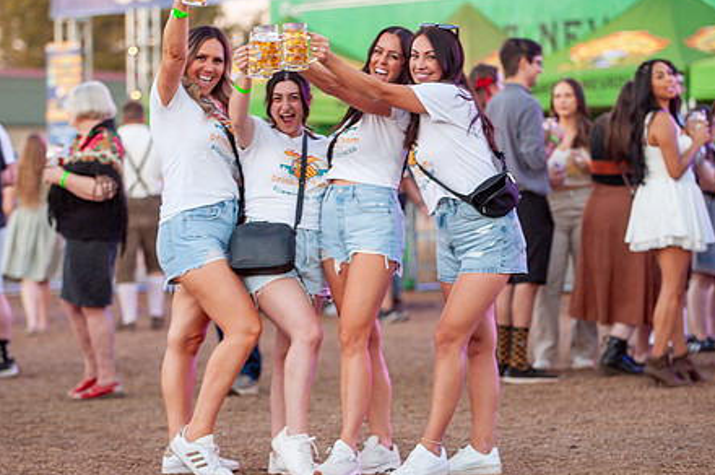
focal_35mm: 172
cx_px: 328
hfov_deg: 12.0
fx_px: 3411
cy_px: 196
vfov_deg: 8.0
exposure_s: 1/250
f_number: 2.8
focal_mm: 116
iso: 640
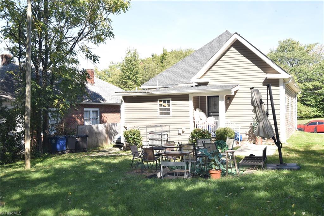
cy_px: 108
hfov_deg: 54.4
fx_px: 315
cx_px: 162
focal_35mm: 35
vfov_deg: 37.9
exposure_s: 1/200
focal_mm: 35
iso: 1250
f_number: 22
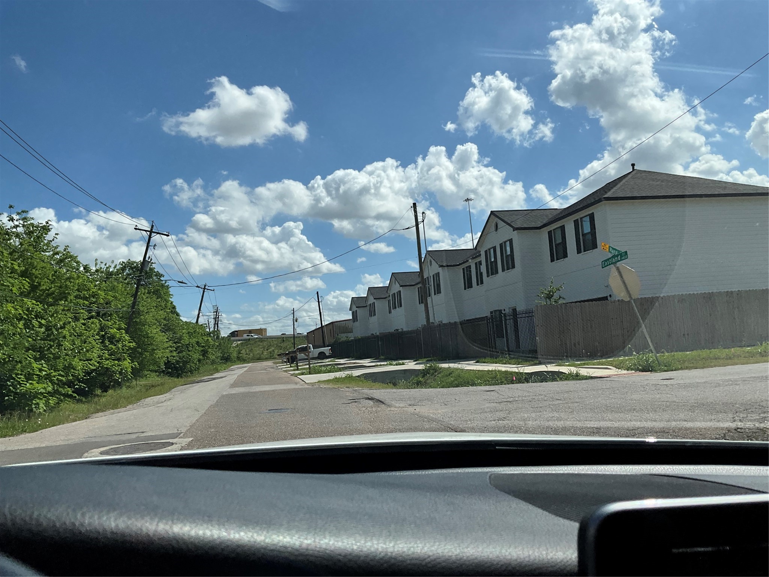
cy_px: 288
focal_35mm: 29
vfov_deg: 48.2
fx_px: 644
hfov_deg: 61.7
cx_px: 384
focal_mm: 3
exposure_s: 1/3322
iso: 25
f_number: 1.8
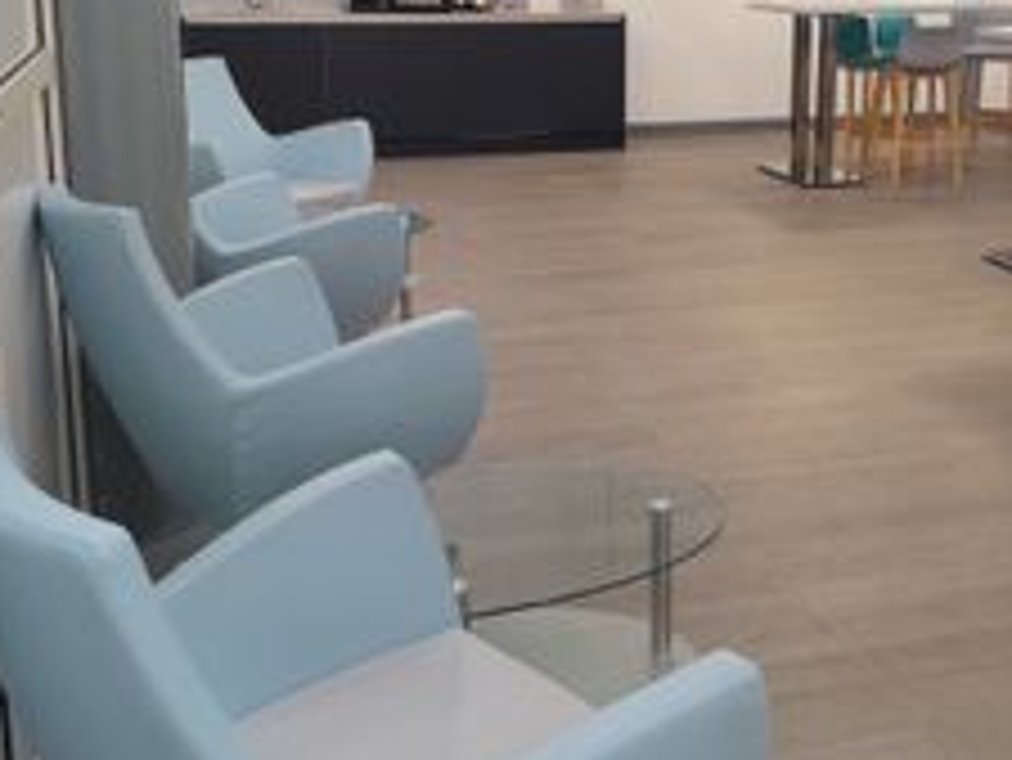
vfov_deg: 30.0
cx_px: 657
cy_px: 229
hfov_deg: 39.3
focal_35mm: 48
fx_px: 1404
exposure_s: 1/50
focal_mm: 4
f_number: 1.8
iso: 250
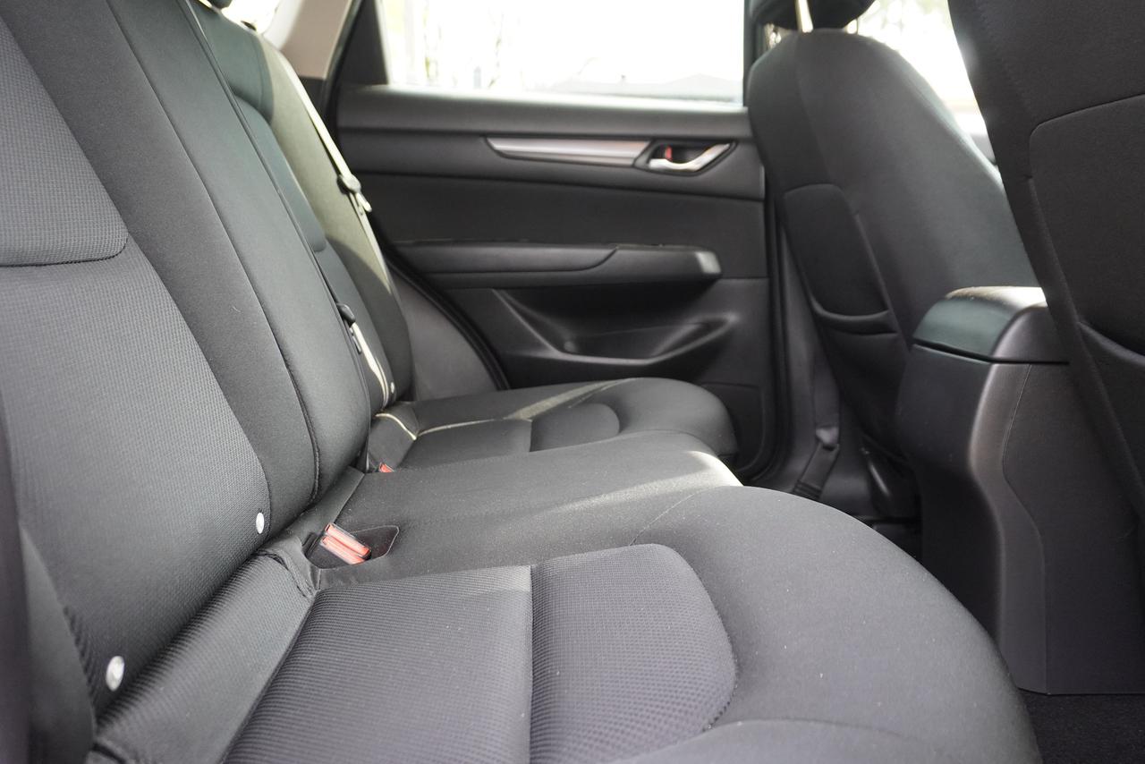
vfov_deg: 45.7
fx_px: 907
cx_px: 572
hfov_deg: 64.5
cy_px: 382
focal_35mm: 28
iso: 1600
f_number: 4
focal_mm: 19
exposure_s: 1/160
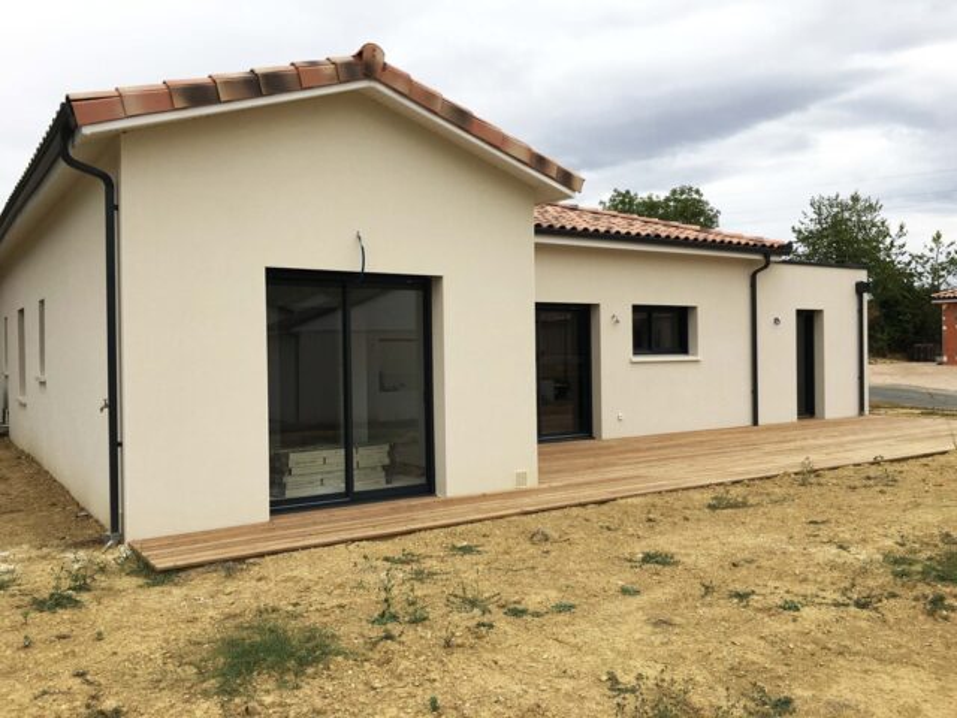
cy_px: 359
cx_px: 478
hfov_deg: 61.7
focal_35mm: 29
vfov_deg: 48.2
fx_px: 802
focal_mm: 4.15
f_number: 2.2
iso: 25
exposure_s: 1/864
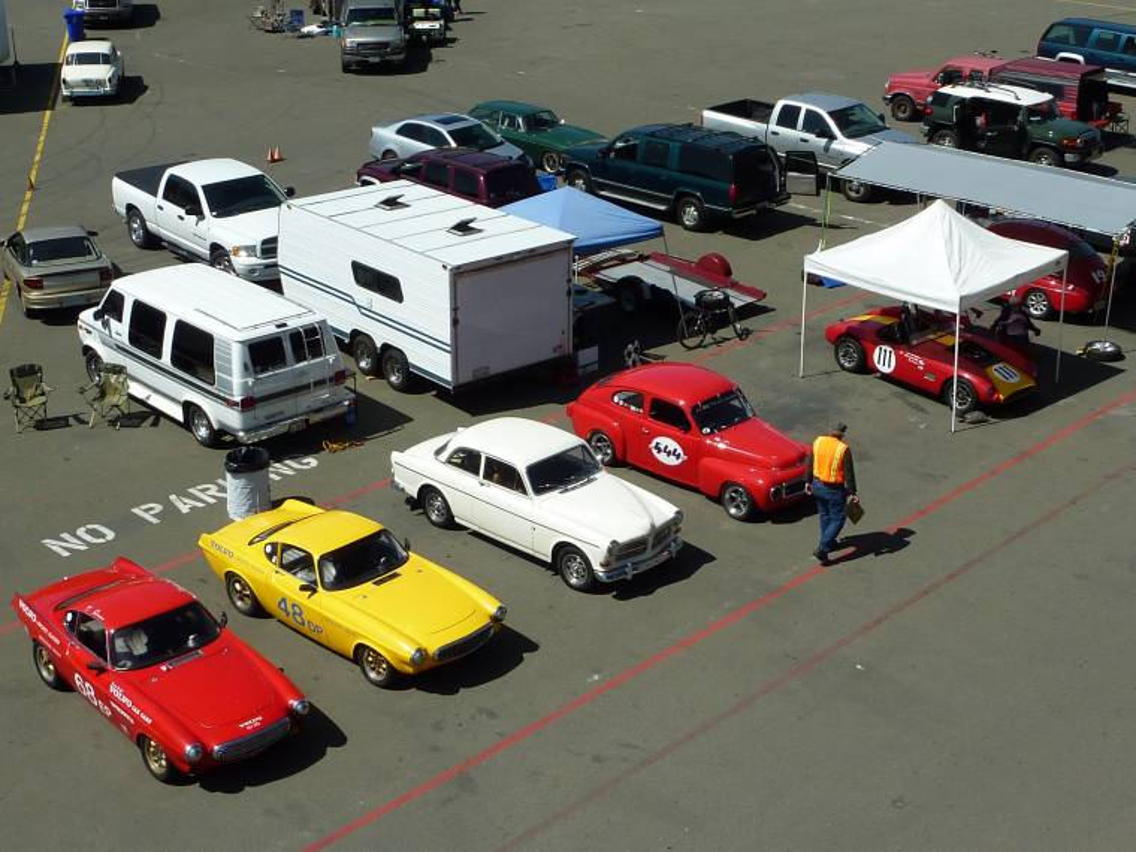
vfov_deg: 29.1
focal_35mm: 50
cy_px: 426
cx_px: 568
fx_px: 1641
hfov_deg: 38.2
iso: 80
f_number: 5.6
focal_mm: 5.7
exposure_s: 1/640
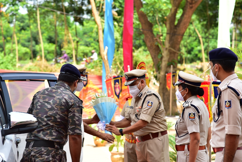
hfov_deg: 17.1
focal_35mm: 120
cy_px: 81
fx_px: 807
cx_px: 121
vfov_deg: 11.4
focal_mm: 120
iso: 100
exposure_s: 1/125
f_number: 6.3
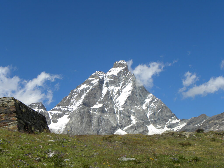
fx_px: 336
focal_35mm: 52
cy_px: 84
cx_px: 112
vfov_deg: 28.0
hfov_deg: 36.8
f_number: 6.3
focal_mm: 9.2
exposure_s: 1/420
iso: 64
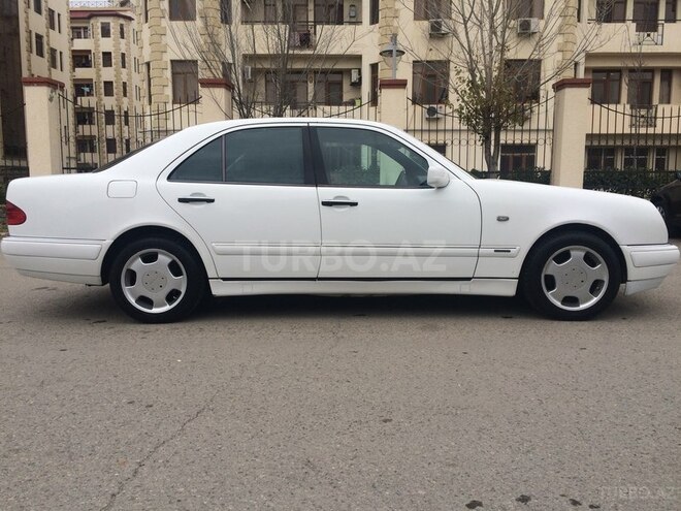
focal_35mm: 29
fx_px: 571
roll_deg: +0.6
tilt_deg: -7.7
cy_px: 256
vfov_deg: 48.2
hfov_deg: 61.7
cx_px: 340
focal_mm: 4.15
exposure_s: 1/500
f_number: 2.2
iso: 32
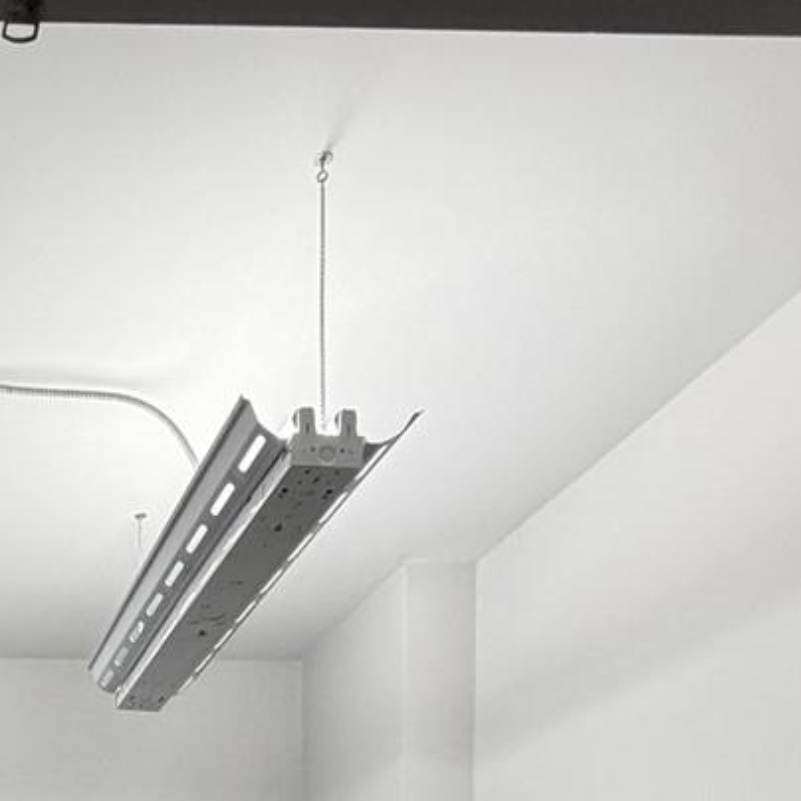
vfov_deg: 27.5
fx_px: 1283
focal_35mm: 49
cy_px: 1102
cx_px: -127
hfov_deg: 30.2
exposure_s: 1/60
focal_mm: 2.22
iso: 200
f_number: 2.2
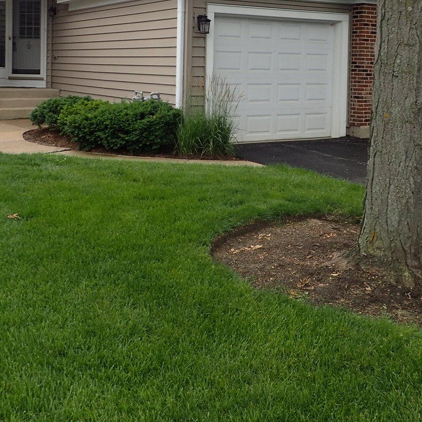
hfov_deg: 36.1
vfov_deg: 35.0
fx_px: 648
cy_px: 89
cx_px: 218
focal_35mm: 47
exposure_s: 1/320
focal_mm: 4.5
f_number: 2.8
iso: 100
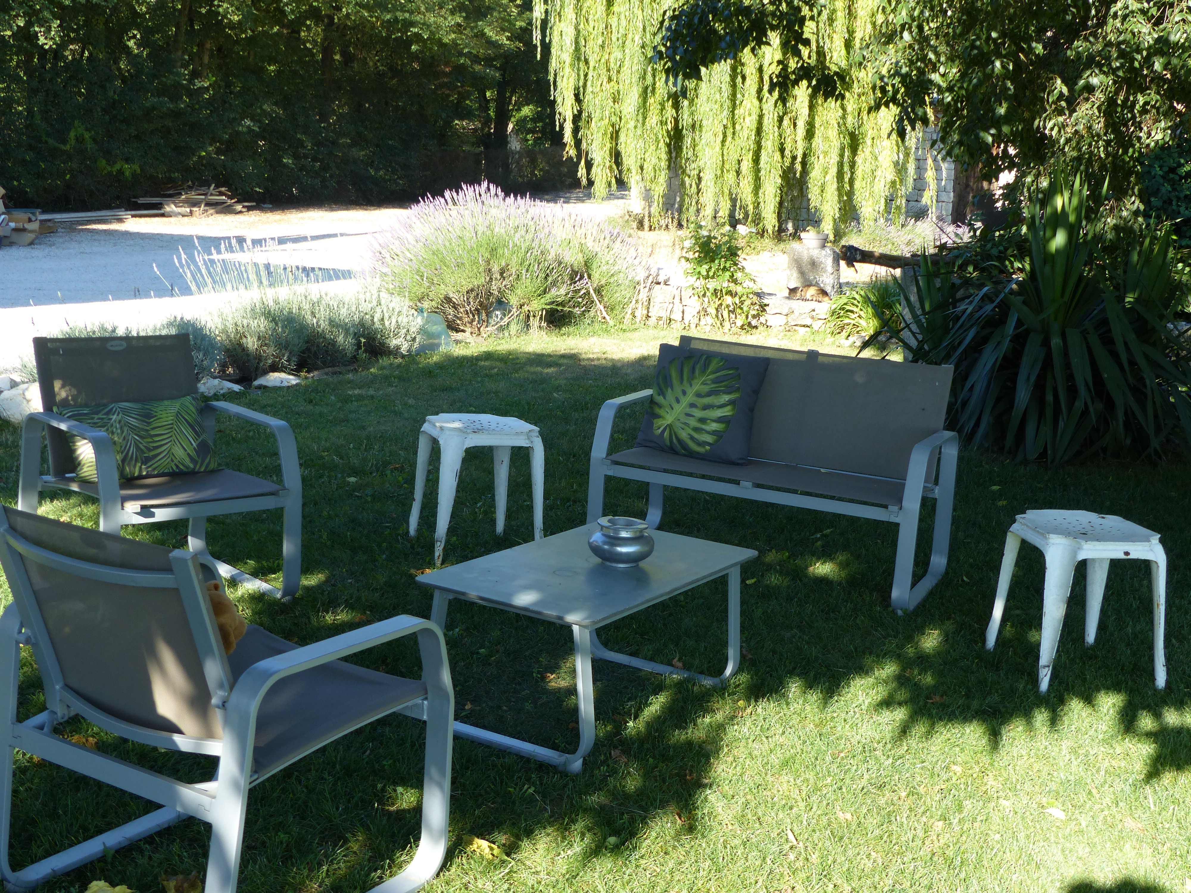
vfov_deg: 32.2
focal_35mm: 45
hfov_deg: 42.1
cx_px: 596
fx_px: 1548
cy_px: 446
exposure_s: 1/200
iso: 100
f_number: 4
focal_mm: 8.1
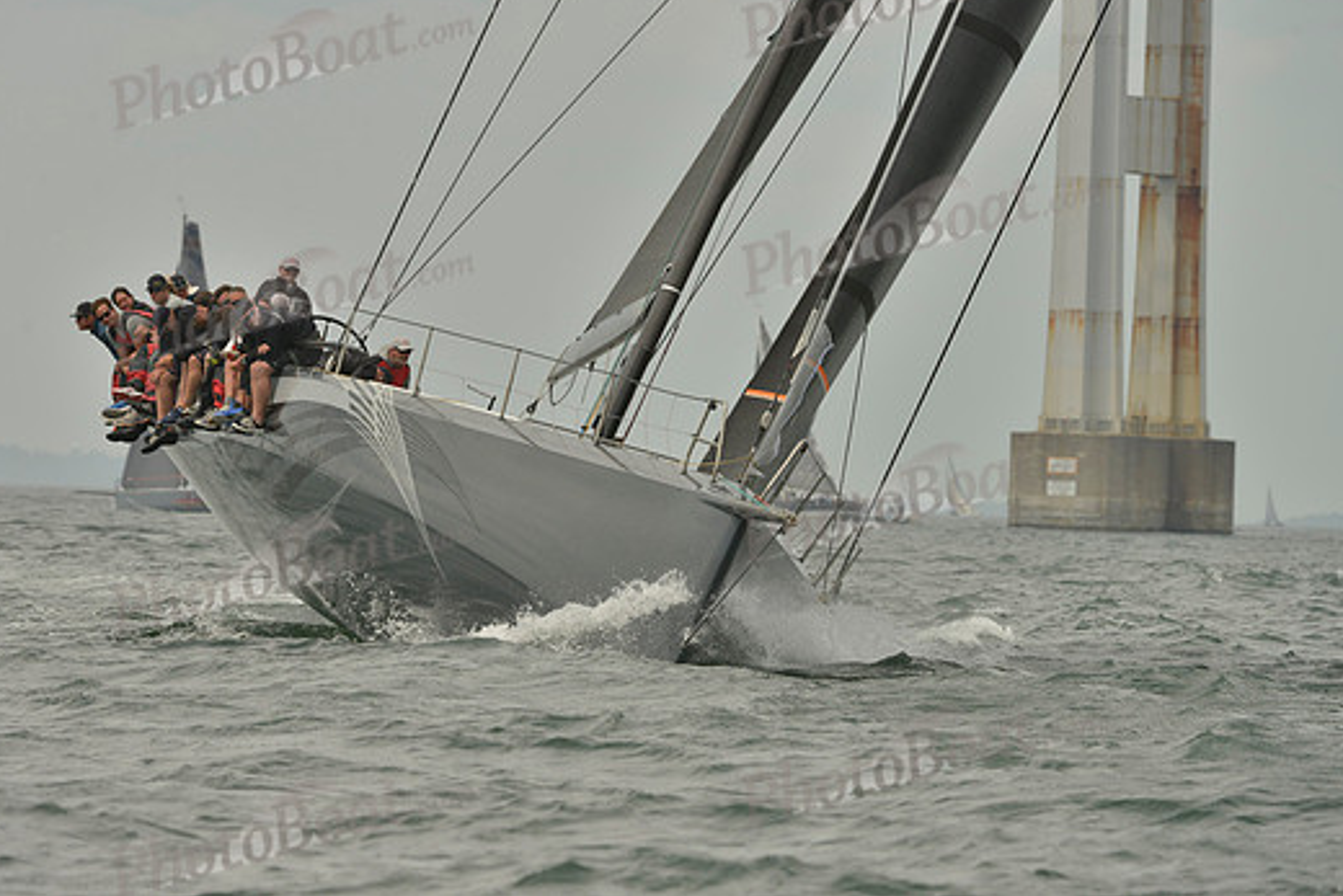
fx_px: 14142
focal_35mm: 379
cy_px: 399
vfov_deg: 3.6
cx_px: 610
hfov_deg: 5.4
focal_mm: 340
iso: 280
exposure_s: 1/1000
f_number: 9
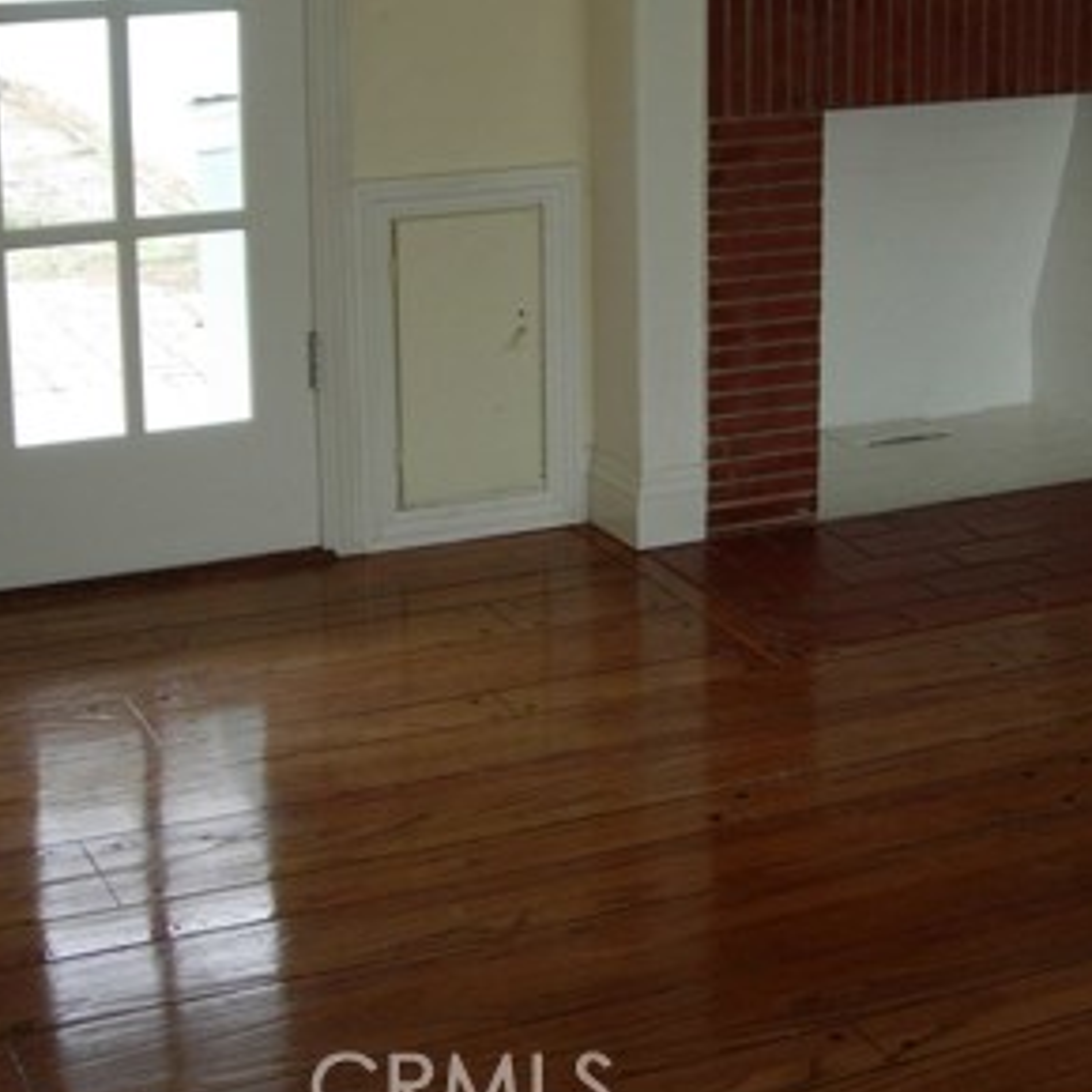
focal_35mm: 74
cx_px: 810
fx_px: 2641
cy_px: 237
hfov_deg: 23.1
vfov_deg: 23.1
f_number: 2.8
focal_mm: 7.8
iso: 64
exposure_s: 1/69.7
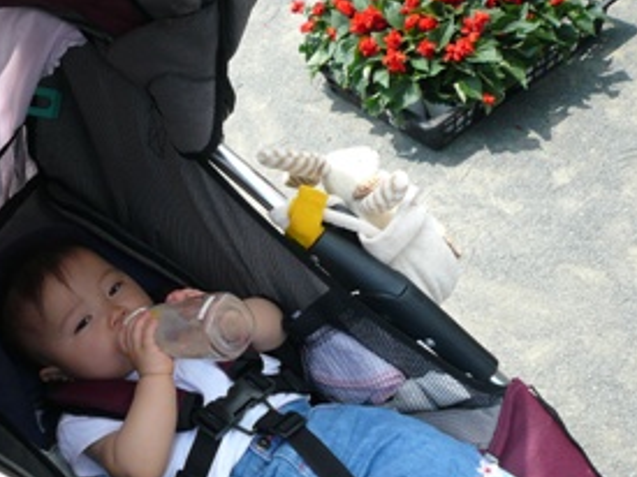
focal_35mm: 47
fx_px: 865
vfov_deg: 30.5
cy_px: 340
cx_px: 166
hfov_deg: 39.4
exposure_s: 1/640
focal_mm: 4.6
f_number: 2.8
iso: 100
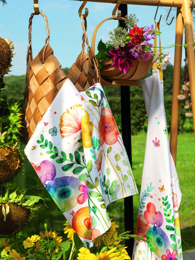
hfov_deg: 28.0
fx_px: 391
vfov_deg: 36.7
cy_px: 150
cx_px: 83
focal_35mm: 52
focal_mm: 35
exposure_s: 1/800
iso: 125
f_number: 5
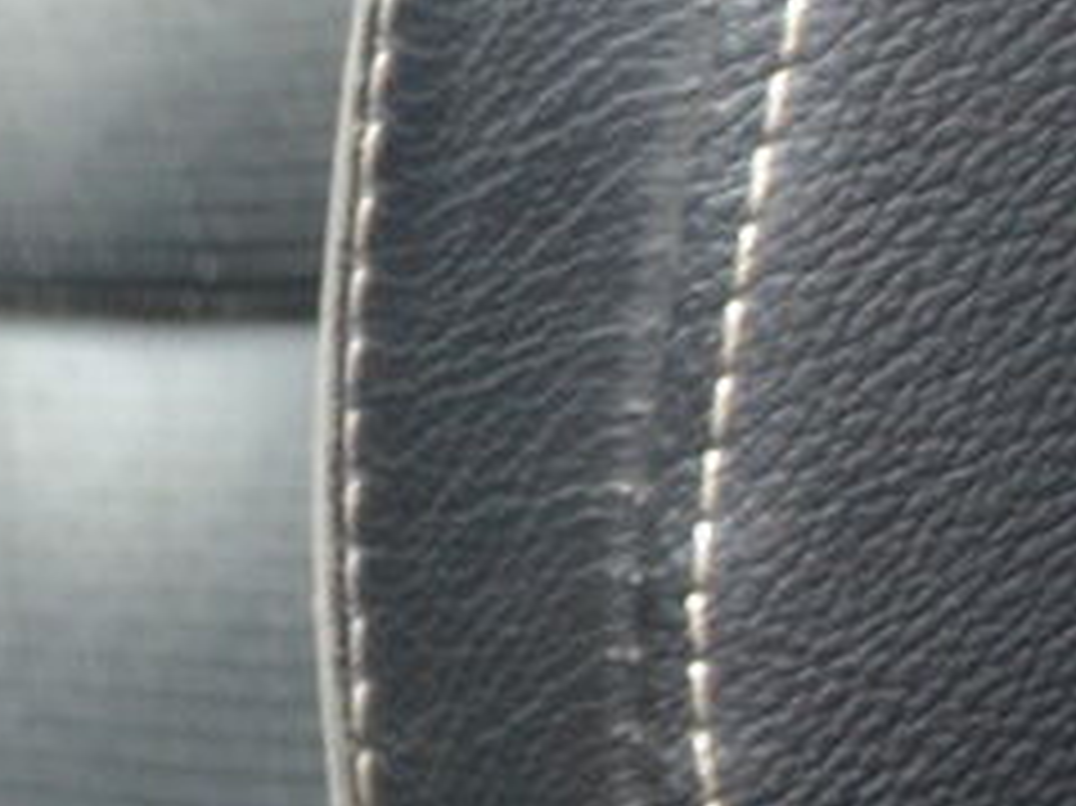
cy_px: 2287
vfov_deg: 5.1
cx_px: -2881
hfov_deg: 6.2
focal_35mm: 278
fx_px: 8637
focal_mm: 24
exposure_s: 1/60
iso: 720
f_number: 3.8
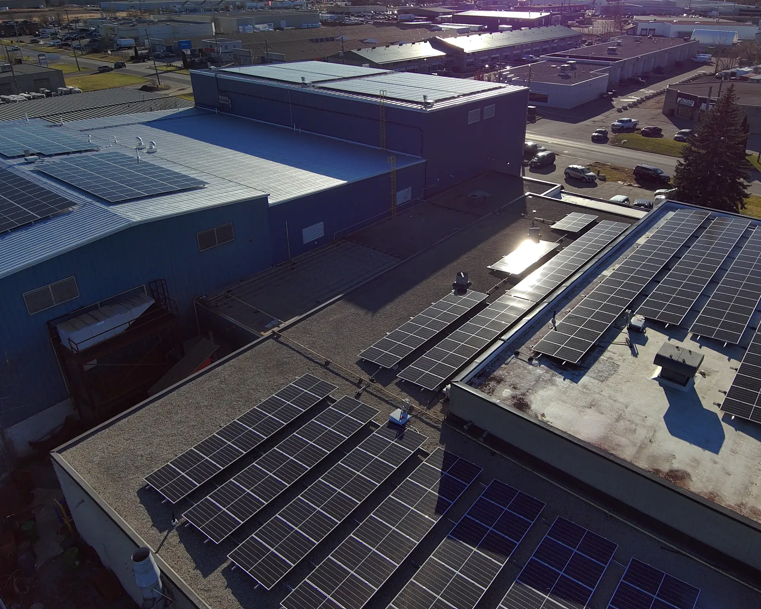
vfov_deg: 54.7
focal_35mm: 26
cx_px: 418
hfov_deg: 65.9
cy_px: 259
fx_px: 585
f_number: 2.8
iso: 101
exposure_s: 1/1736
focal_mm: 3.7
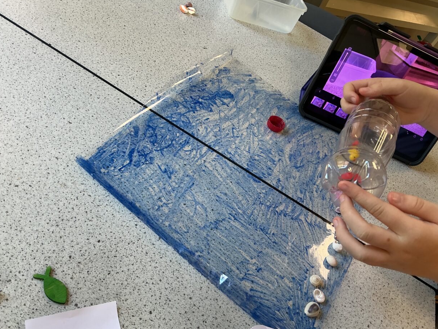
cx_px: 218
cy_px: 167
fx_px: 380
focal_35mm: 30
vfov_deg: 46.8
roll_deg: -27.7
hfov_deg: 60.0
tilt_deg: -43.2
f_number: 1.8
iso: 64
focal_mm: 3
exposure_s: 1/60
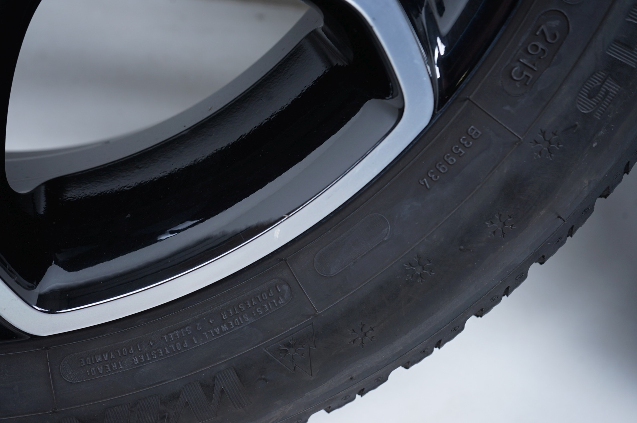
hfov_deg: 43.6
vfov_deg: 29.8
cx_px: 318
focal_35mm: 45
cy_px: 212
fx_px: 796
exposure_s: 1/125
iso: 250
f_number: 7.1
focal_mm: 45
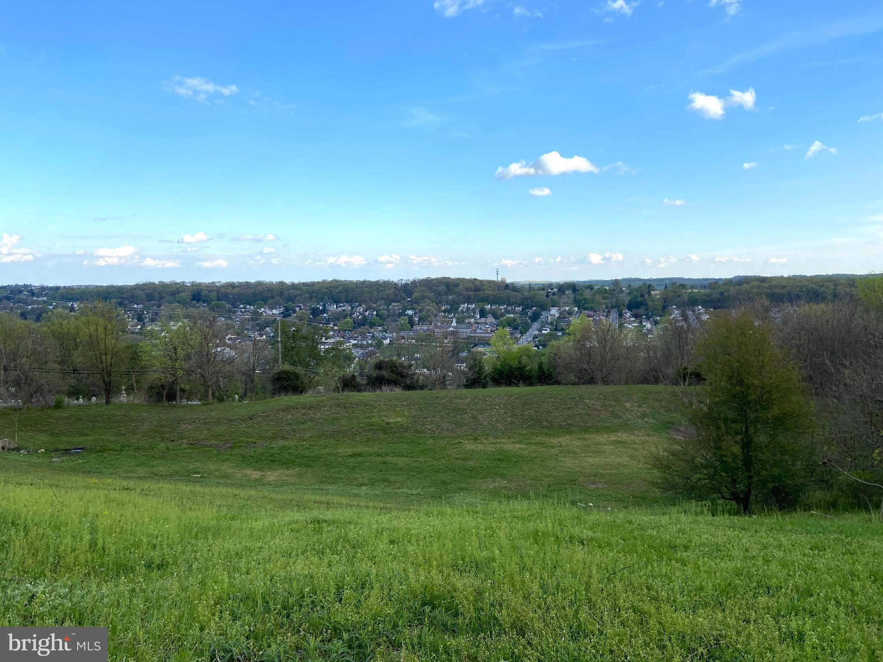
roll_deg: +1.3
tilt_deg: -5.0
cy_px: 331
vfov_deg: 53.1
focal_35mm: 26
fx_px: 663
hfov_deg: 67.3
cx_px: 442
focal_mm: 4.25
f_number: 1.8
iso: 32
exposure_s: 1/1701
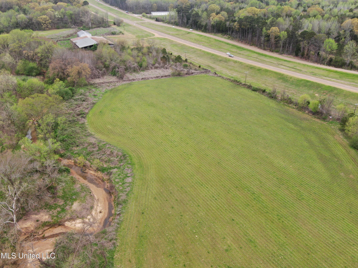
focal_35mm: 32
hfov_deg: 56.8
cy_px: 134
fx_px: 331
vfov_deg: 44.2
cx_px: 179
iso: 110
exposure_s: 1/120
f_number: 3.1
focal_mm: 5.45
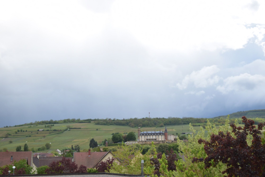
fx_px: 497
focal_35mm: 68
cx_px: 132
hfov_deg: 29.9
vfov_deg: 20.2
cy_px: 88
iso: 100
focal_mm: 45
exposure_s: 1/200
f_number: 5.6
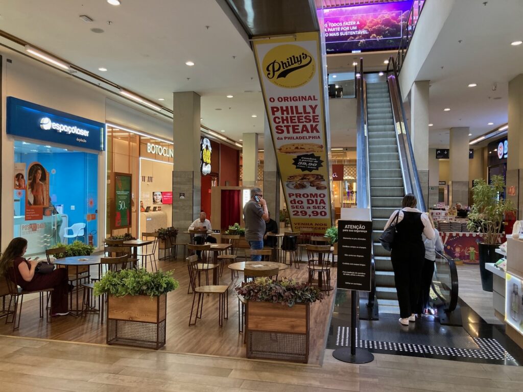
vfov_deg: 49.7
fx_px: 423
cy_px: 196
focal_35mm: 28
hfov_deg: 63.4
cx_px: 262
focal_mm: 3.99
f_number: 1.8
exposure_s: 1/60
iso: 250
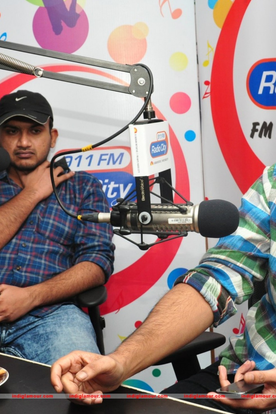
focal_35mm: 64
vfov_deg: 31.4
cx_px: 169
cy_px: 208
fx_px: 736
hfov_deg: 21.2
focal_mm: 28
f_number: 6.3
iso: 800
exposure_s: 1/125
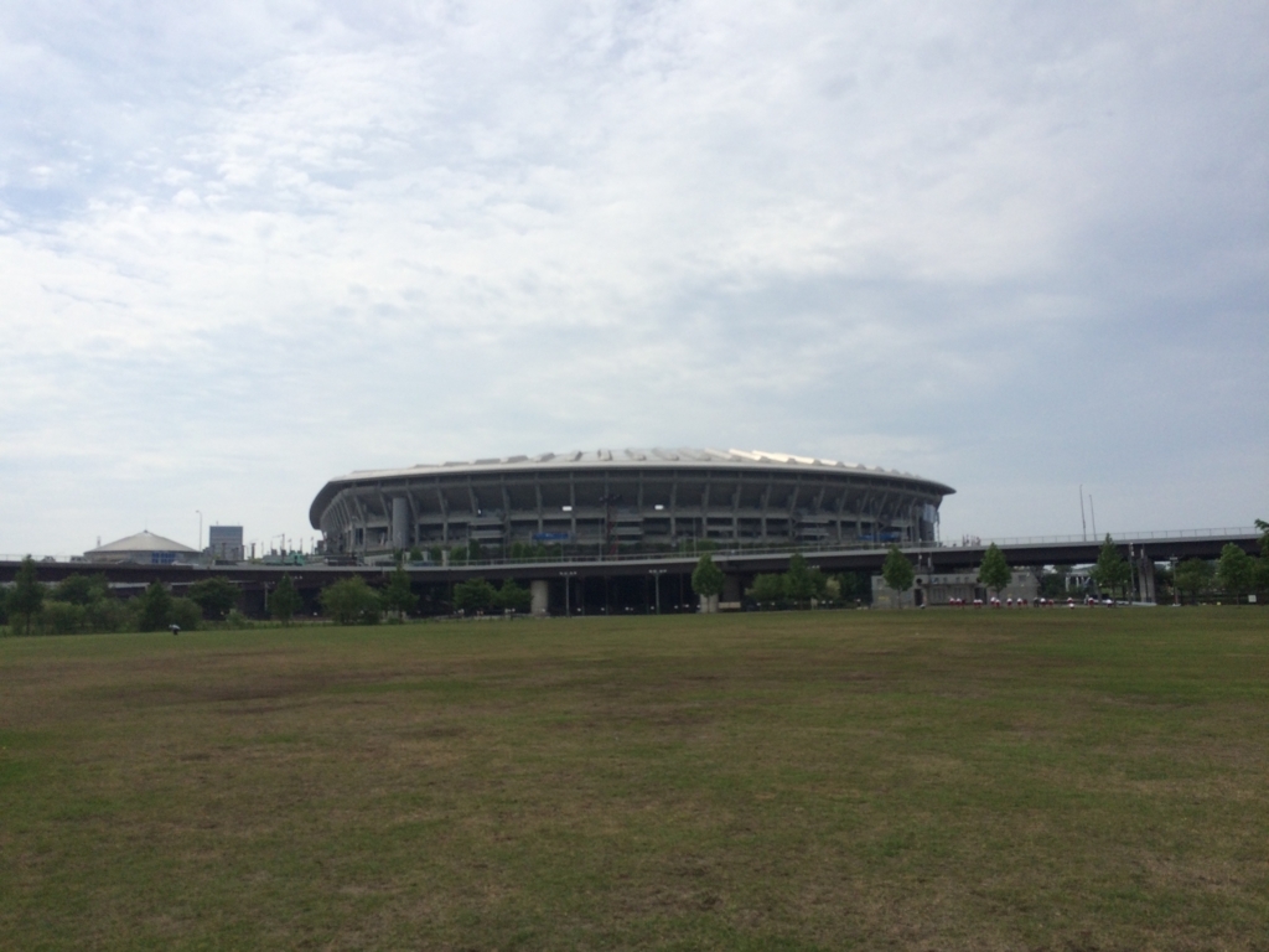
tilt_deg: +6.2
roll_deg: +3.2
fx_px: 1063
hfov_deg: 61.7
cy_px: 476
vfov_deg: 48.2
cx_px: 634
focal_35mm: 29
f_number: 2.2
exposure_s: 1/5882
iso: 32
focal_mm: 4.15
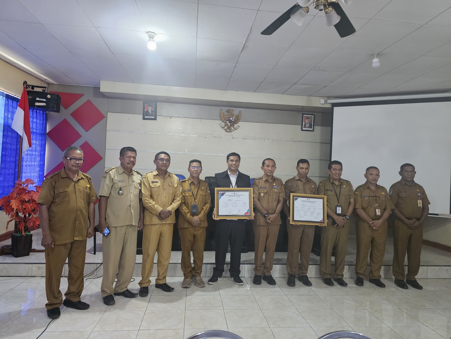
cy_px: 170
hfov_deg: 73.9
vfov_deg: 58.9
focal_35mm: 23
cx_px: 226
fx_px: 300
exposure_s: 1/60
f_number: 1.7
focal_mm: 6.3
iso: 640
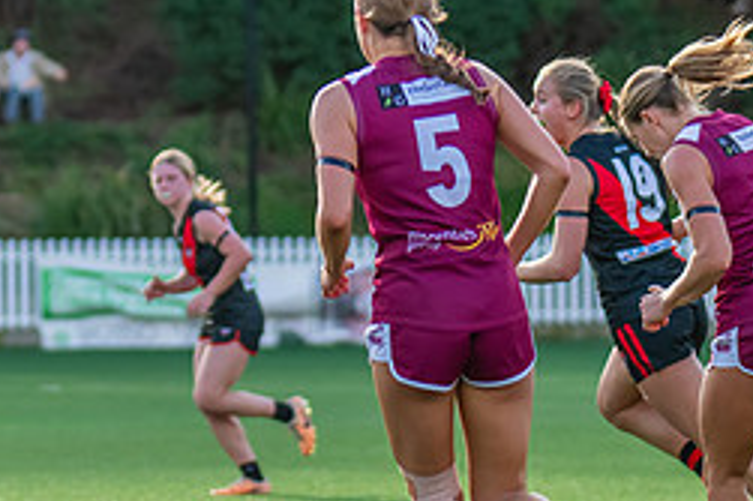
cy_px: 240
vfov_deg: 2.4
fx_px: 11747
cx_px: -401
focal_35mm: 562
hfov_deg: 3.7
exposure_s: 1/1000
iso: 800
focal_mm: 170
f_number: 4
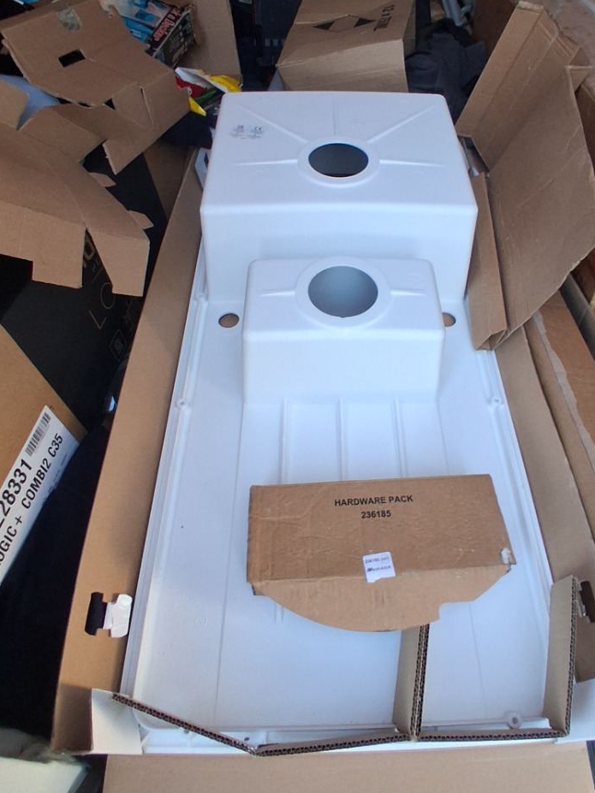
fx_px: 504
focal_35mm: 22
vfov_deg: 75.8
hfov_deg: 61.0
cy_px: 329
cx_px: 326
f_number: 2.2
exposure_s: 1/50
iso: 200
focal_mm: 1.4
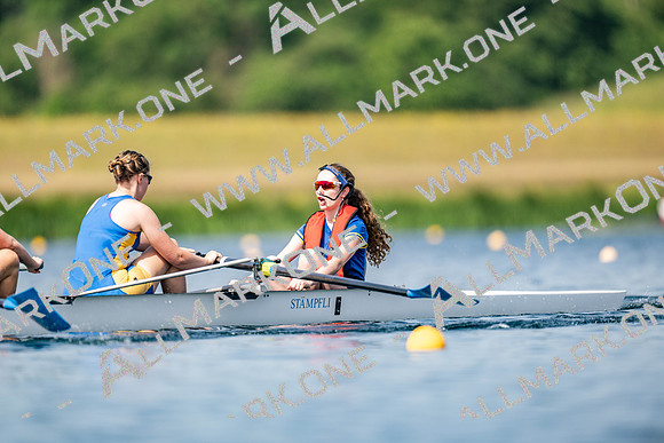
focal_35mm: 600
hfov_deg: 3.4
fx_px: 11069
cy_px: 222
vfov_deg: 2.3
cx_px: 332
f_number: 4
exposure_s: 1/2500
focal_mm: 600
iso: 160
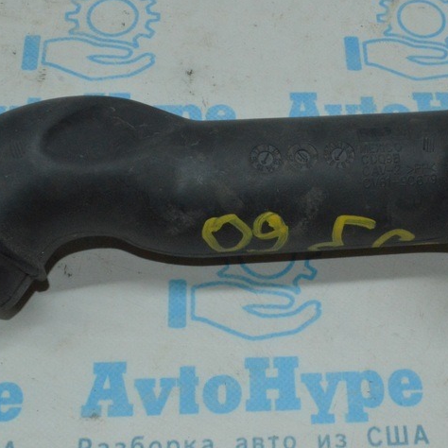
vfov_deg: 31.1
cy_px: 195
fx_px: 805
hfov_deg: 31.0
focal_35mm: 55
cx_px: 279
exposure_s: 1/40
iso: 3200
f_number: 25
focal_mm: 20
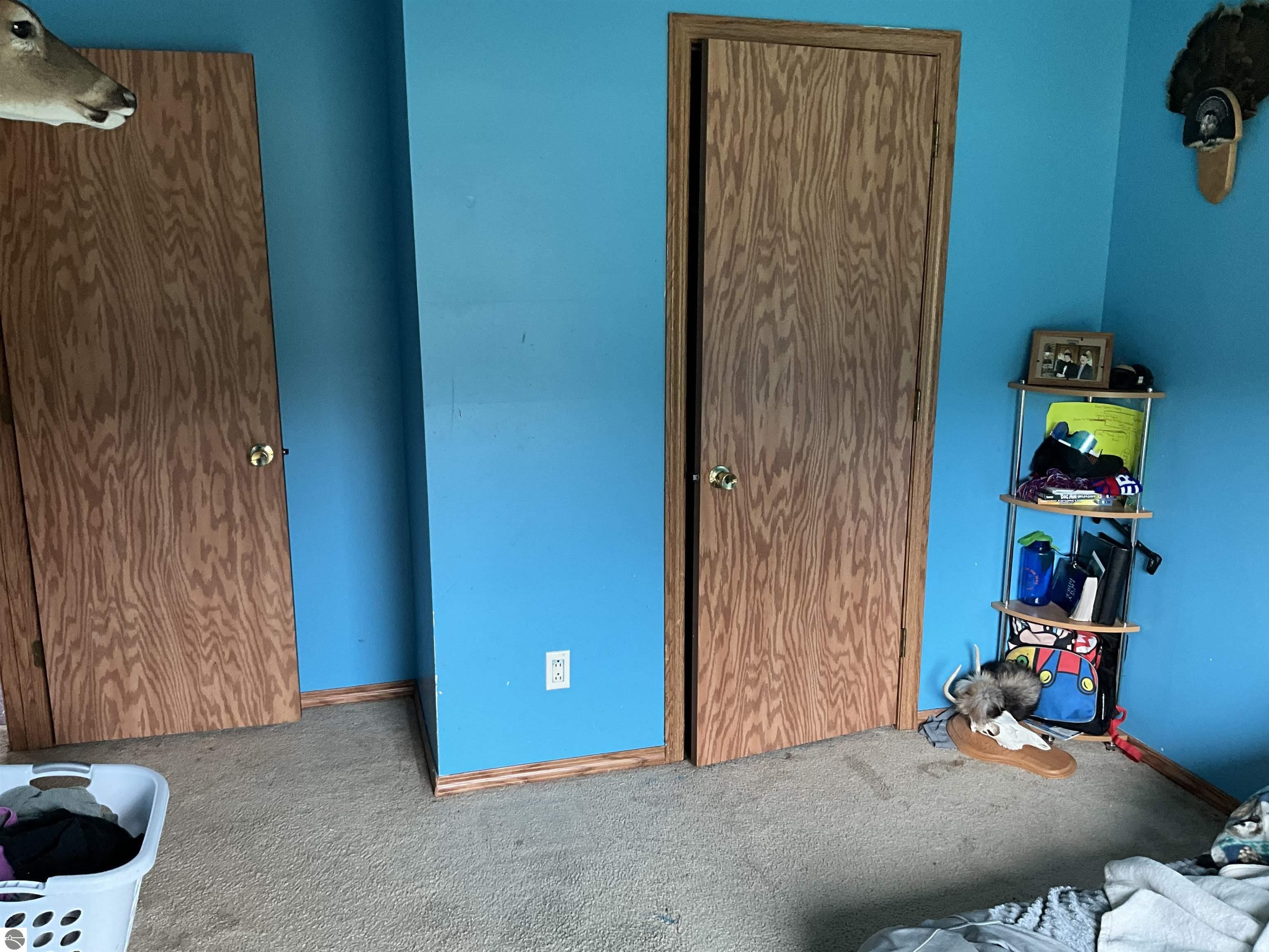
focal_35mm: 29
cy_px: 476
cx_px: 634
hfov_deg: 61.7
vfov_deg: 48.2
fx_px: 1063
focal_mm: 3
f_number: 1.8
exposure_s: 1/60
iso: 100
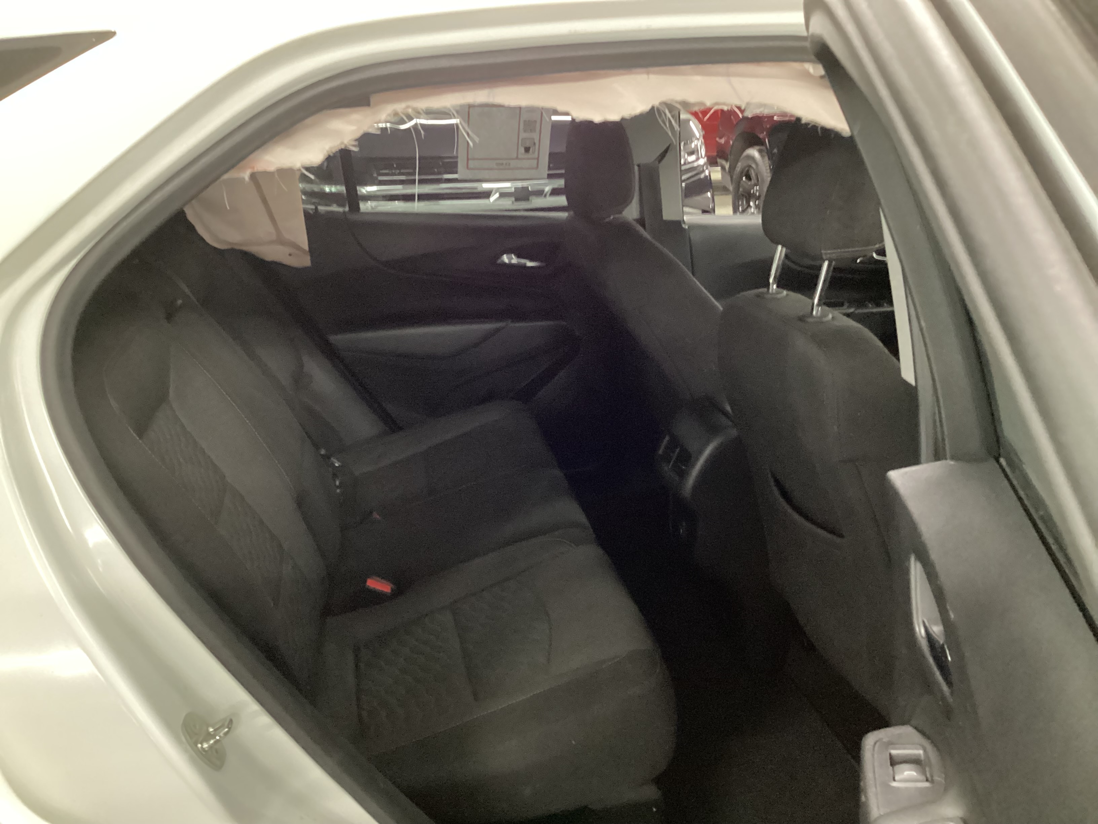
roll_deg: +1.1
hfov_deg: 58.4
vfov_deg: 45.4
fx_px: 983
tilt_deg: -21.0
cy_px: 412
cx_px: 549
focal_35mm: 31
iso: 800
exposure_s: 1/20
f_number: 2.4
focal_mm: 3.3
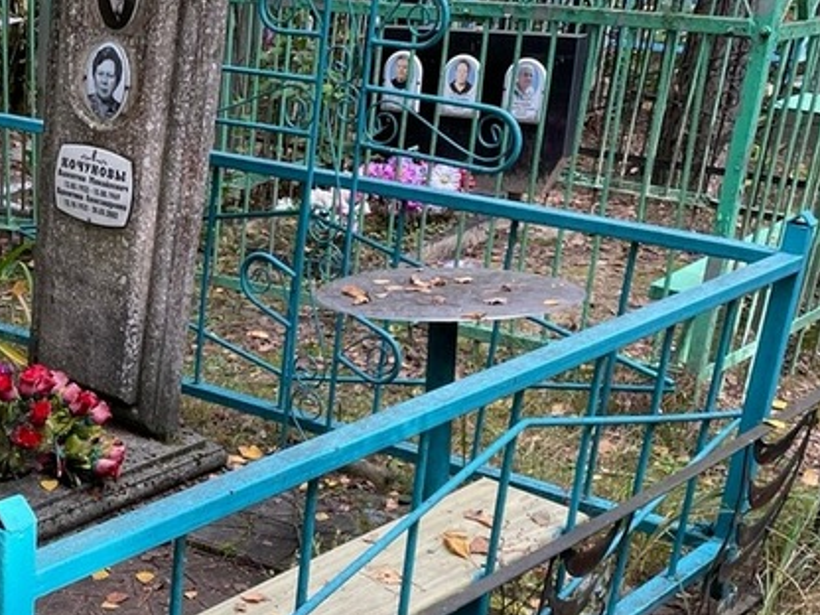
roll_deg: +1.0
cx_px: -12
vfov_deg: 22.6
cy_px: 501
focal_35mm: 64
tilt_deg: -19.7
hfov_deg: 28.3
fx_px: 1516
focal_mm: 4.2
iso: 32
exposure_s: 1/159
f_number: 1.6
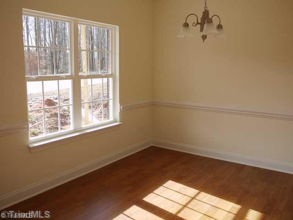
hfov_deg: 54.0
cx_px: 146
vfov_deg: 41.8
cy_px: 110
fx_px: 288
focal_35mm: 34
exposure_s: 1/125
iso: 100
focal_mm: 17
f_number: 4.5
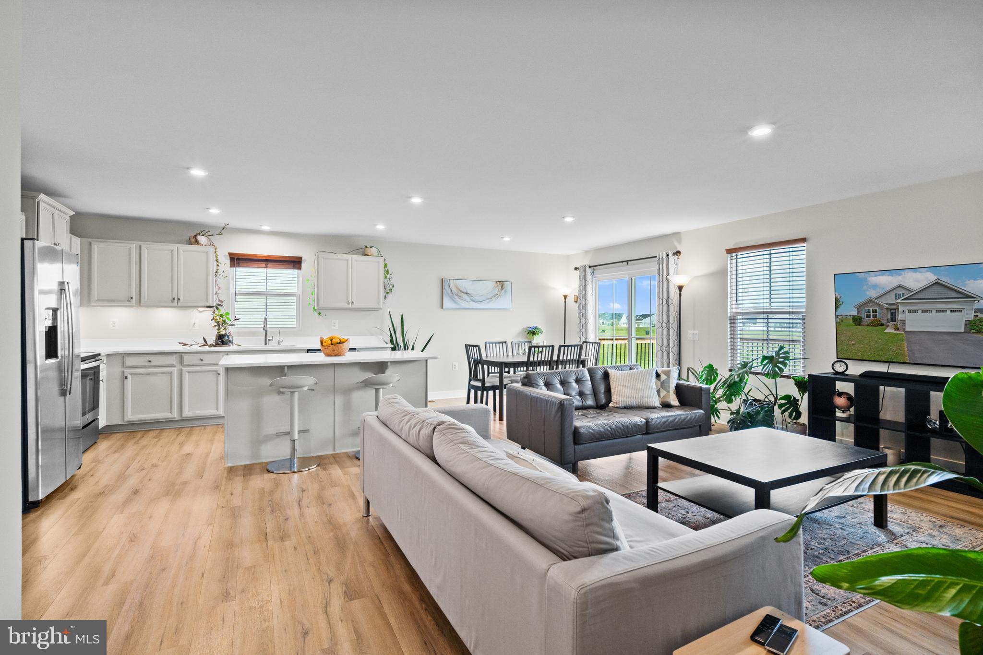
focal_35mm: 17
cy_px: 328
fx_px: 464
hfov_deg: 93.3
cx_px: 492
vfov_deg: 70.4
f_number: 8
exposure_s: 1/15
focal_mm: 17
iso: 320
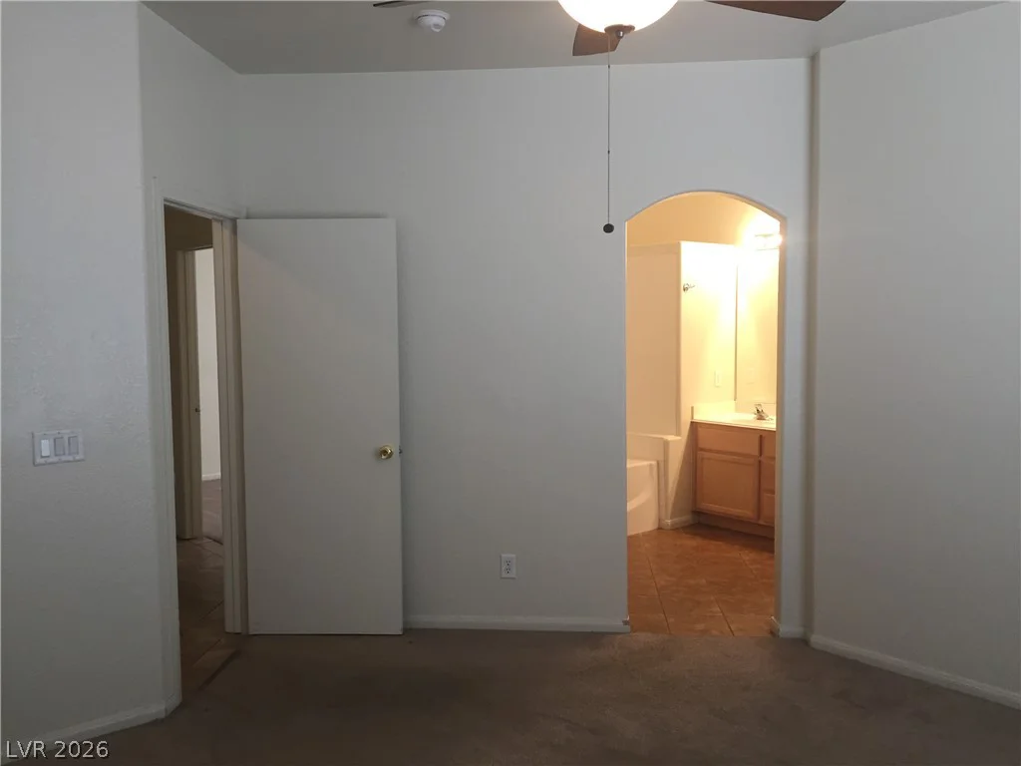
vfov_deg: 48.2
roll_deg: +0.2
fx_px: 855
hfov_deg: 61.7
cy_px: 383
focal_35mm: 29
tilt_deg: -4.0
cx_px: 510
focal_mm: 4.15
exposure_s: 1/30
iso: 40
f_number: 2.2
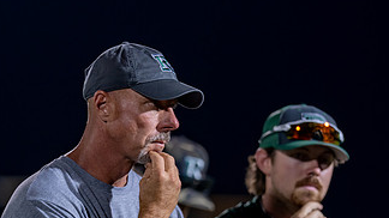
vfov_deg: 3.9
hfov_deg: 7.0
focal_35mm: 309
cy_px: 220
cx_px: 141
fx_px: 3186
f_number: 1.8
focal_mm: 135
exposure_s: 1/400
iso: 500
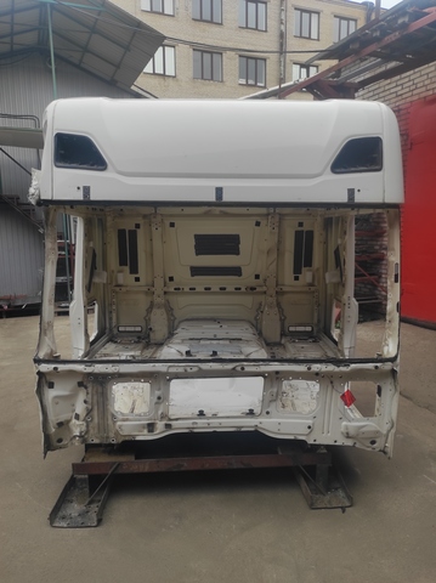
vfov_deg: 69.4
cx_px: 218
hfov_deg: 54.8
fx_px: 421
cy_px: 292
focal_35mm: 25
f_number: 1.89
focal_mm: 5.43
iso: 100
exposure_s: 1/478
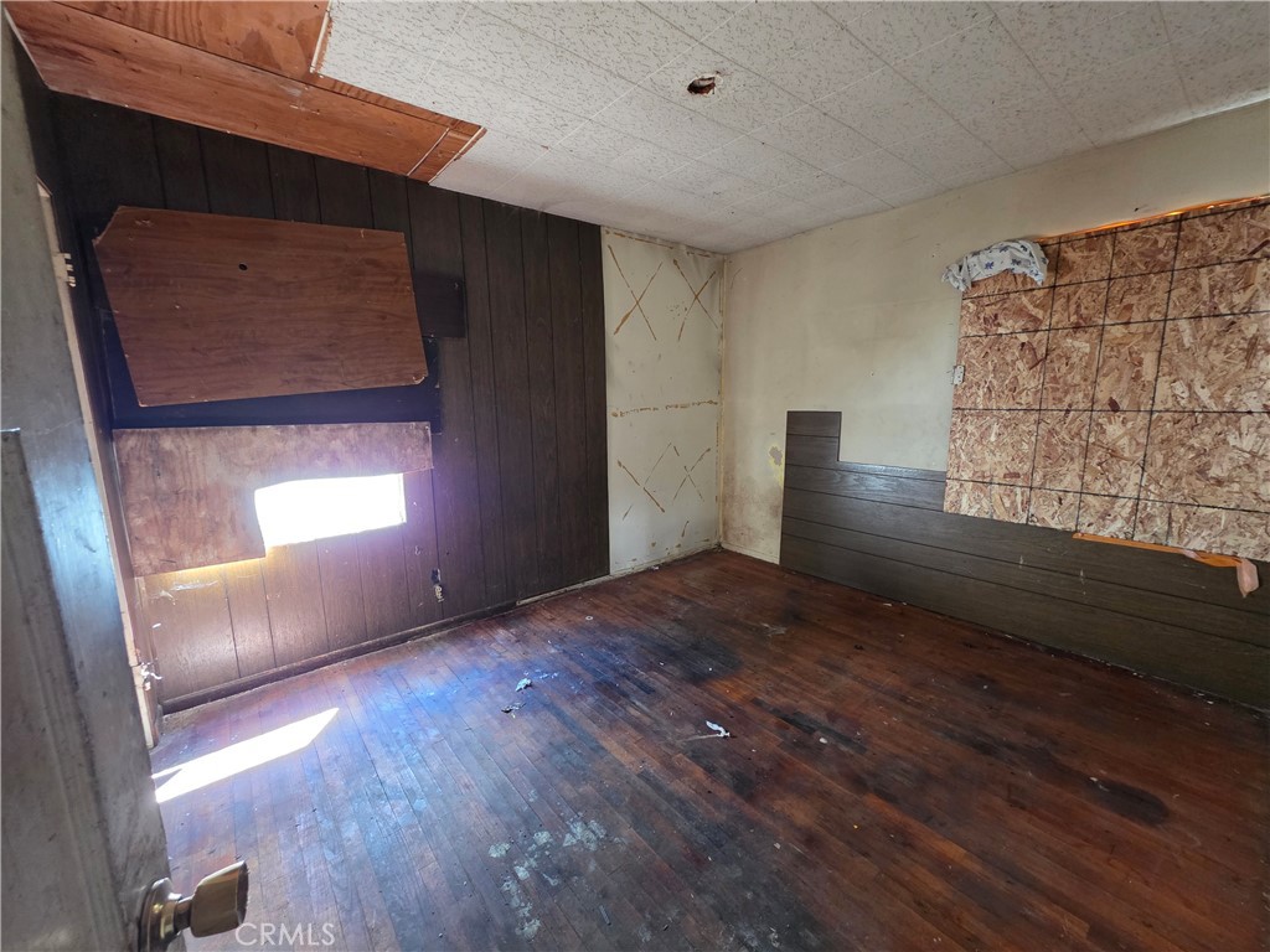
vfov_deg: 89.9
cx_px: 635
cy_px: 476
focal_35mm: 13
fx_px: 477
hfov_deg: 106.2
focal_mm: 2.2
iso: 500
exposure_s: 1/60
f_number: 1.9
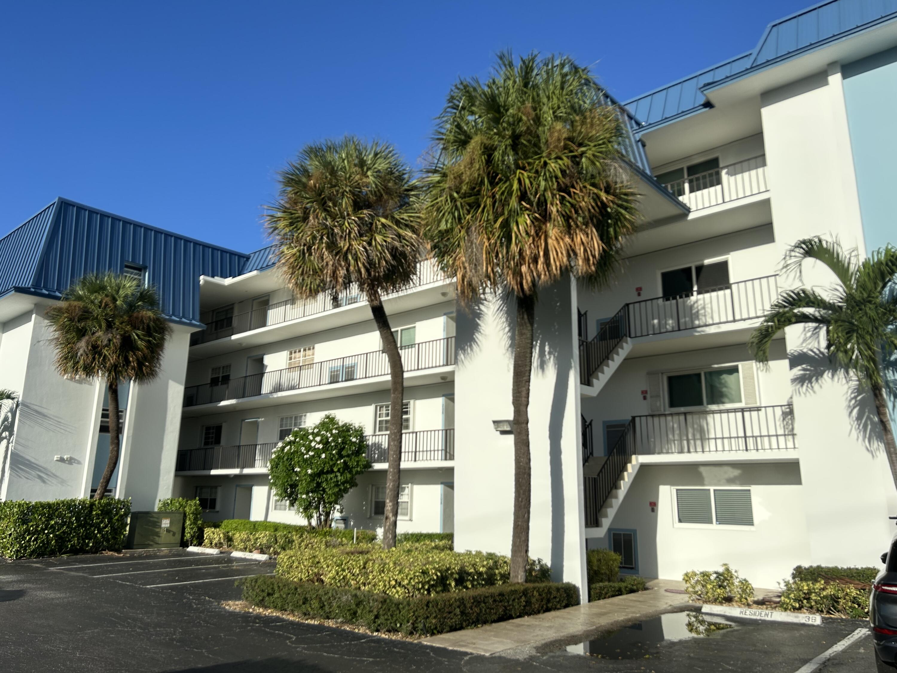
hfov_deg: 67.3
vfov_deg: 53.1
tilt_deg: +14.0
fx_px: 674
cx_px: 448
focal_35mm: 26
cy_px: 336
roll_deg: -0.7
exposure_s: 1/3968
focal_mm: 5.7
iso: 50
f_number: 1.5
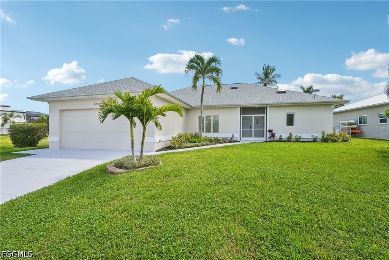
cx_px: 194
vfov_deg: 72.1
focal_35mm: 16
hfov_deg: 95.0
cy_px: 130
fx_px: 178
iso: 400
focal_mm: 16.5
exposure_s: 1/800
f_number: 8
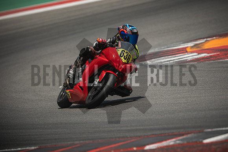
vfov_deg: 3.3
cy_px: 76
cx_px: 114
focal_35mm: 420
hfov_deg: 4.9
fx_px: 2660
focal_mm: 280
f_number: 2.8
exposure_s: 1/4000
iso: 320
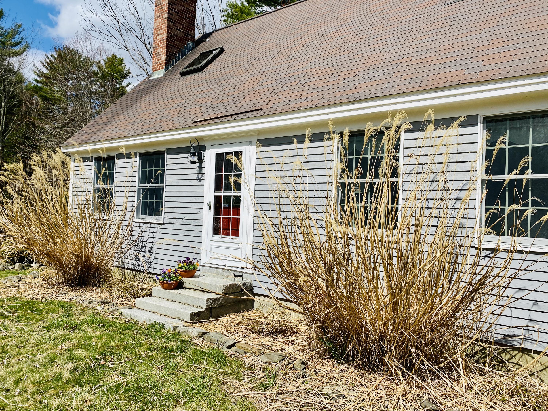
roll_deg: -3.1
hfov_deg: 67.3
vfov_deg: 53.1
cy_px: 206
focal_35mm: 26
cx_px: 274
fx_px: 412
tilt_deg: +1.9
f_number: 1.8
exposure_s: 1/4292
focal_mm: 4.25
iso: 32
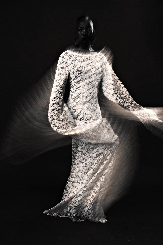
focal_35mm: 65
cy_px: 122
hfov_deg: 20.9
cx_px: 82
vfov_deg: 31.0
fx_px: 441
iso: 125
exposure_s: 1/4
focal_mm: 65
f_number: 16
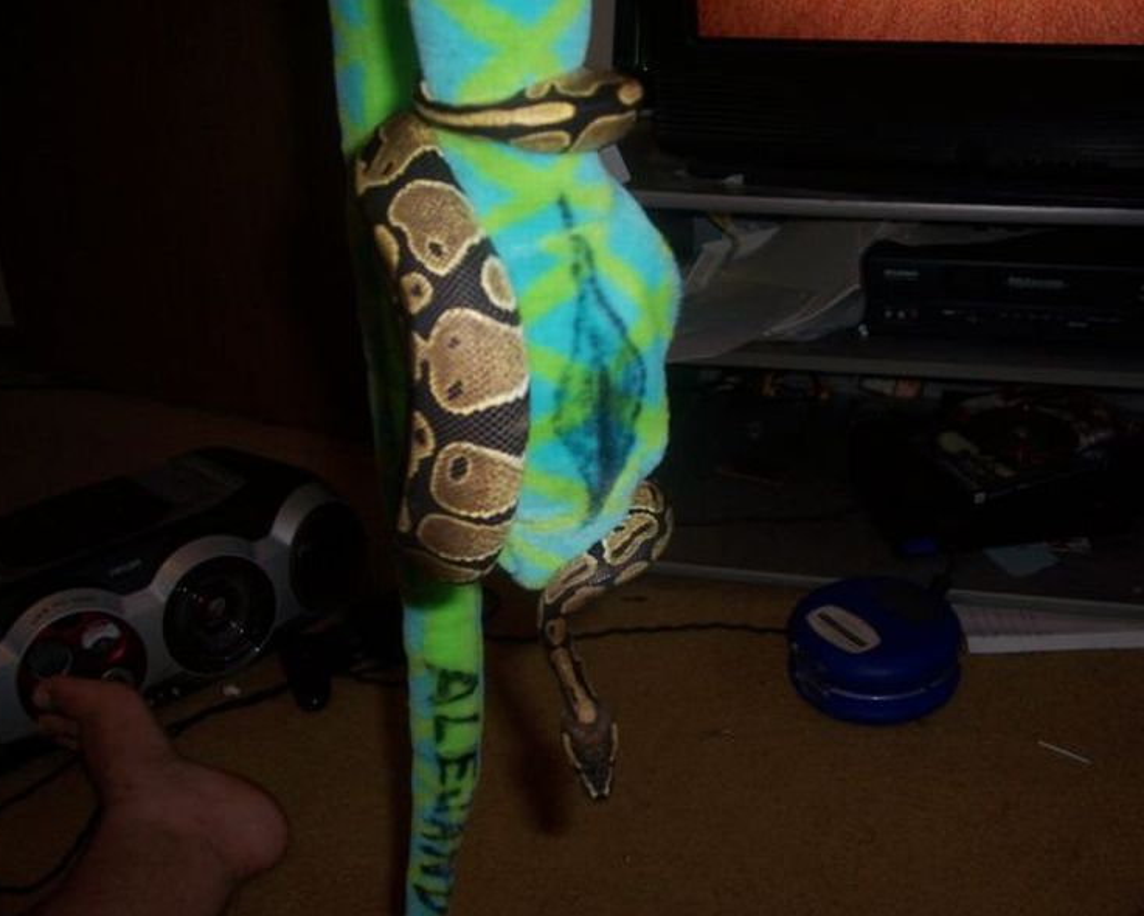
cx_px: 598
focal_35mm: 36
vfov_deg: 41.2
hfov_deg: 50.3
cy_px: 464
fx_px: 1219
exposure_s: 1/60
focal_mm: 5.6
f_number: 2.7
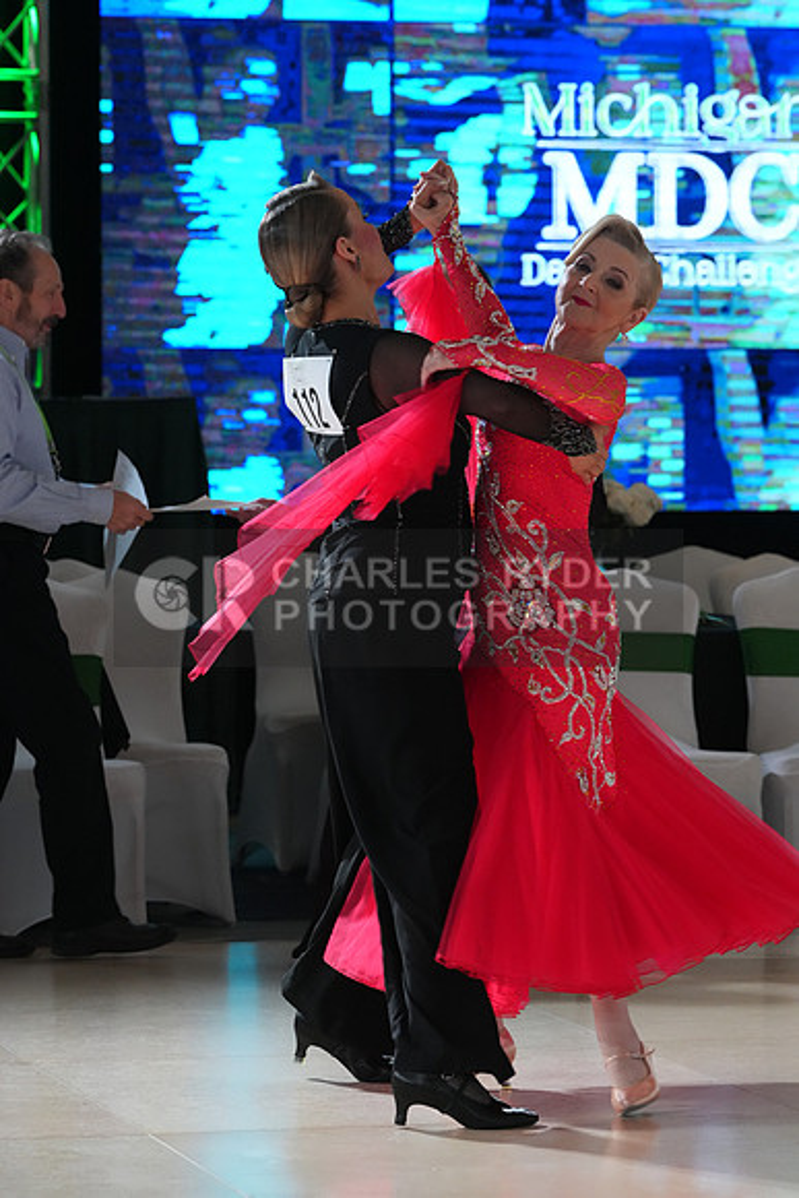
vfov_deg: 12.3
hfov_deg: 8.2
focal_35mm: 167
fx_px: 5556
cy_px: 599
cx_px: 400
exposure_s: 1/320
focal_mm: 167
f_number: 7.1
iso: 4000
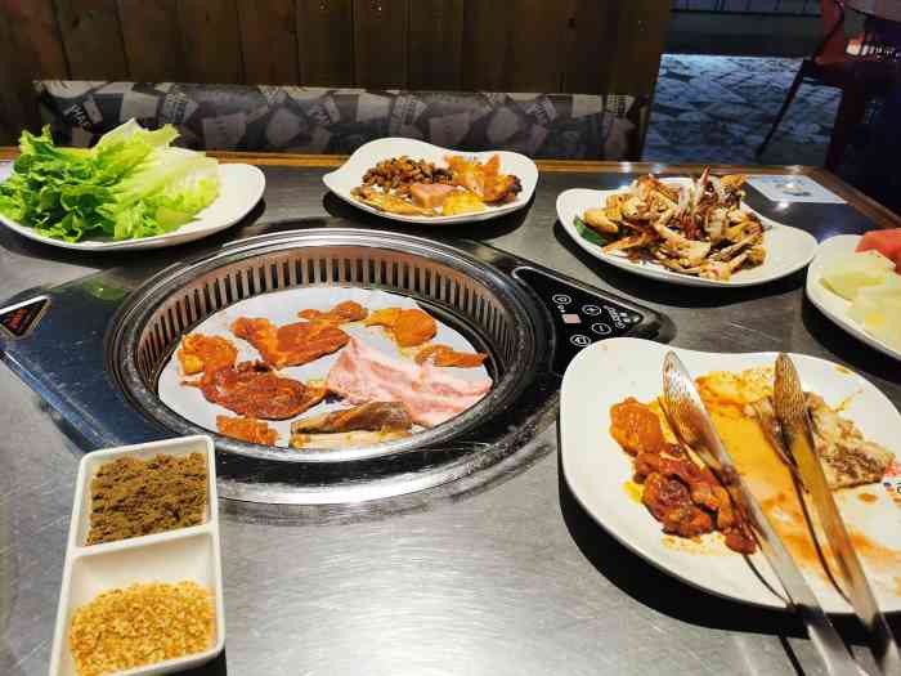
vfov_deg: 51.4
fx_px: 703
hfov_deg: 65.3
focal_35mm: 27
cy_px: 338
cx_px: 450
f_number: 1.6
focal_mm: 5.56
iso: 50
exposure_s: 1/100
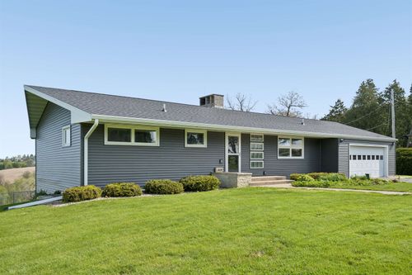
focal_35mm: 28
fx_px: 320
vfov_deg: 46.4
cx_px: 206
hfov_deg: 65.5
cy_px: 138
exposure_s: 1/800
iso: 400
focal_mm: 28
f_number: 9
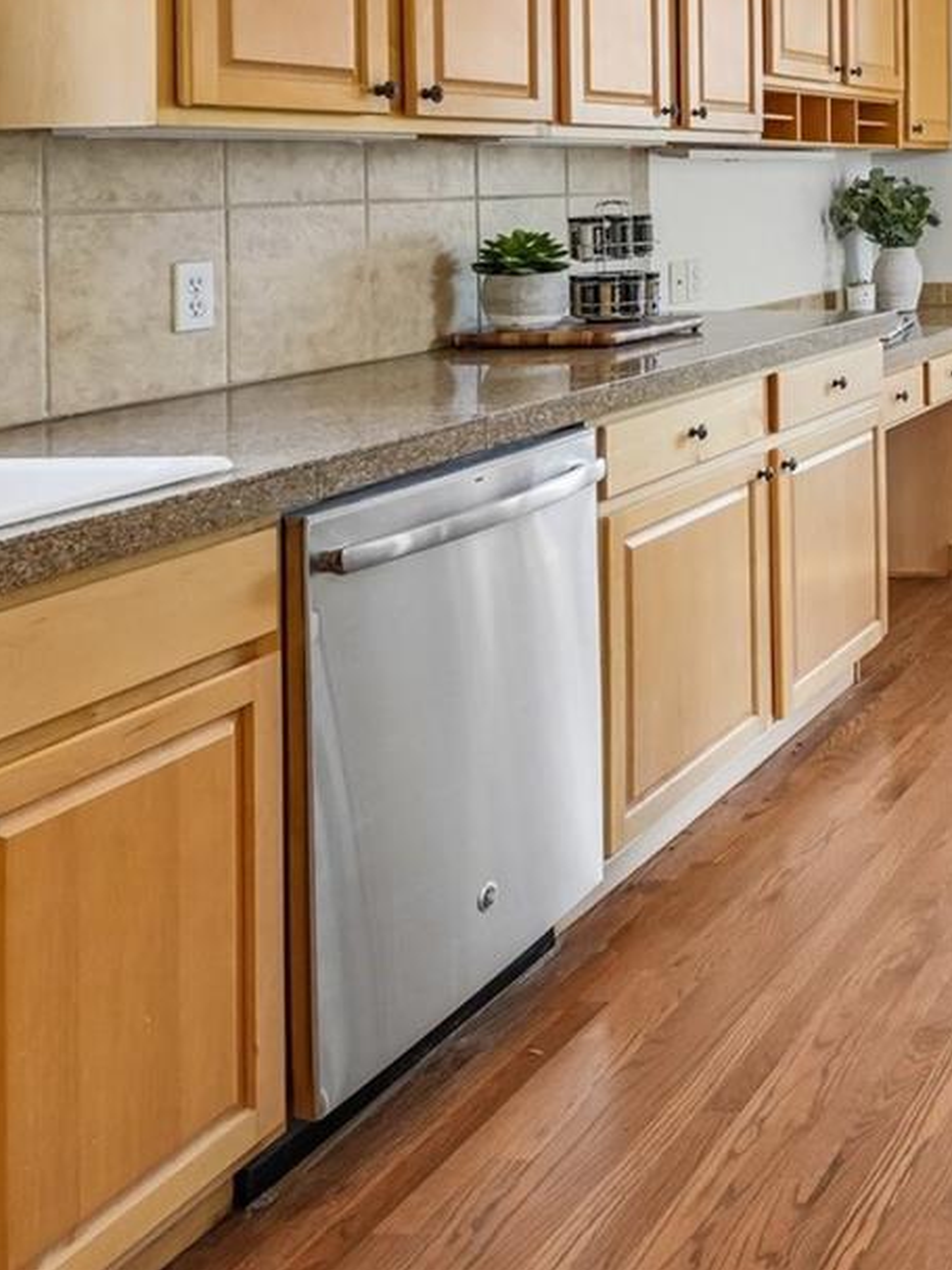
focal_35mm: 38
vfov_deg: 45.1
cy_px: 159
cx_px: 1398
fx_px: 1394
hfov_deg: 27.3
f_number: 8
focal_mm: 10
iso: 800
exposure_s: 1/10
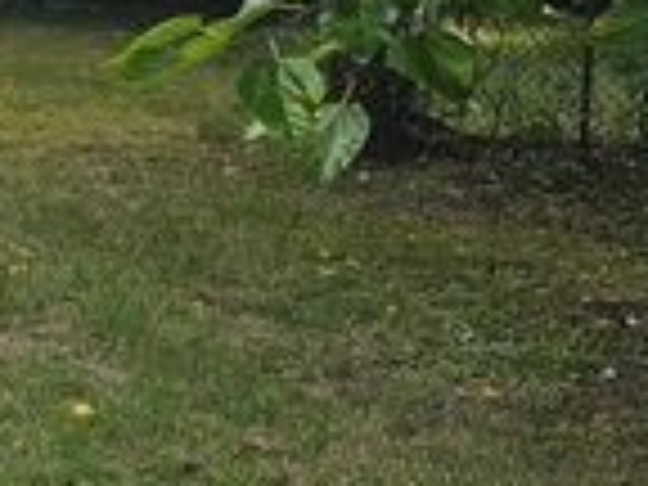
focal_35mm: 102
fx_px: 1909
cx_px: -702
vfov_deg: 14.0
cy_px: -126
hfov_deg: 15.1
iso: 16
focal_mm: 6.3
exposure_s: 1/180
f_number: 1.7
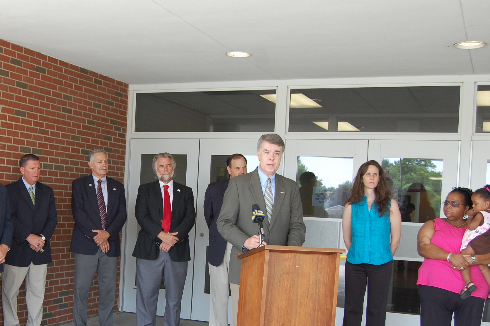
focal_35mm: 53
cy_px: 230
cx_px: 148
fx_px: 718
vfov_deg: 25.4
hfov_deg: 37.1
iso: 400
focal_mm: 23
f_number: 5
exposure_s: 1/100
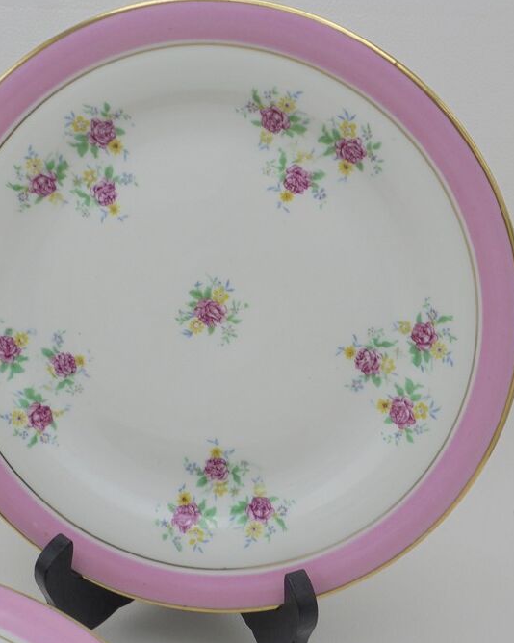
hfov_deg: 30.2
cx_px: 230
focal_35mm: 50
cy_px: 330
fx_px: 951
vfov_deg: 37.3
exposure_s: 1/50
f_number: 4.2
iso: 100
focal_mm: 6.9
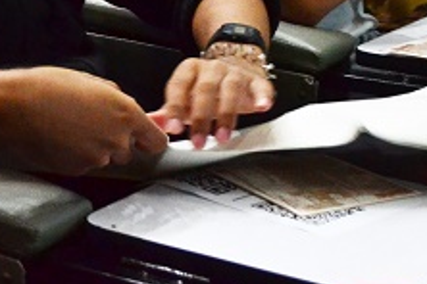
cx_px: -90
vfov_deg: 10.4
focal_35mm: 130
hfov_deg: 15.2
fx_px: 1542
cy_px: -45
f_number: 4
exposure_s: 1/30
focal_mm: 24
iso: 1600
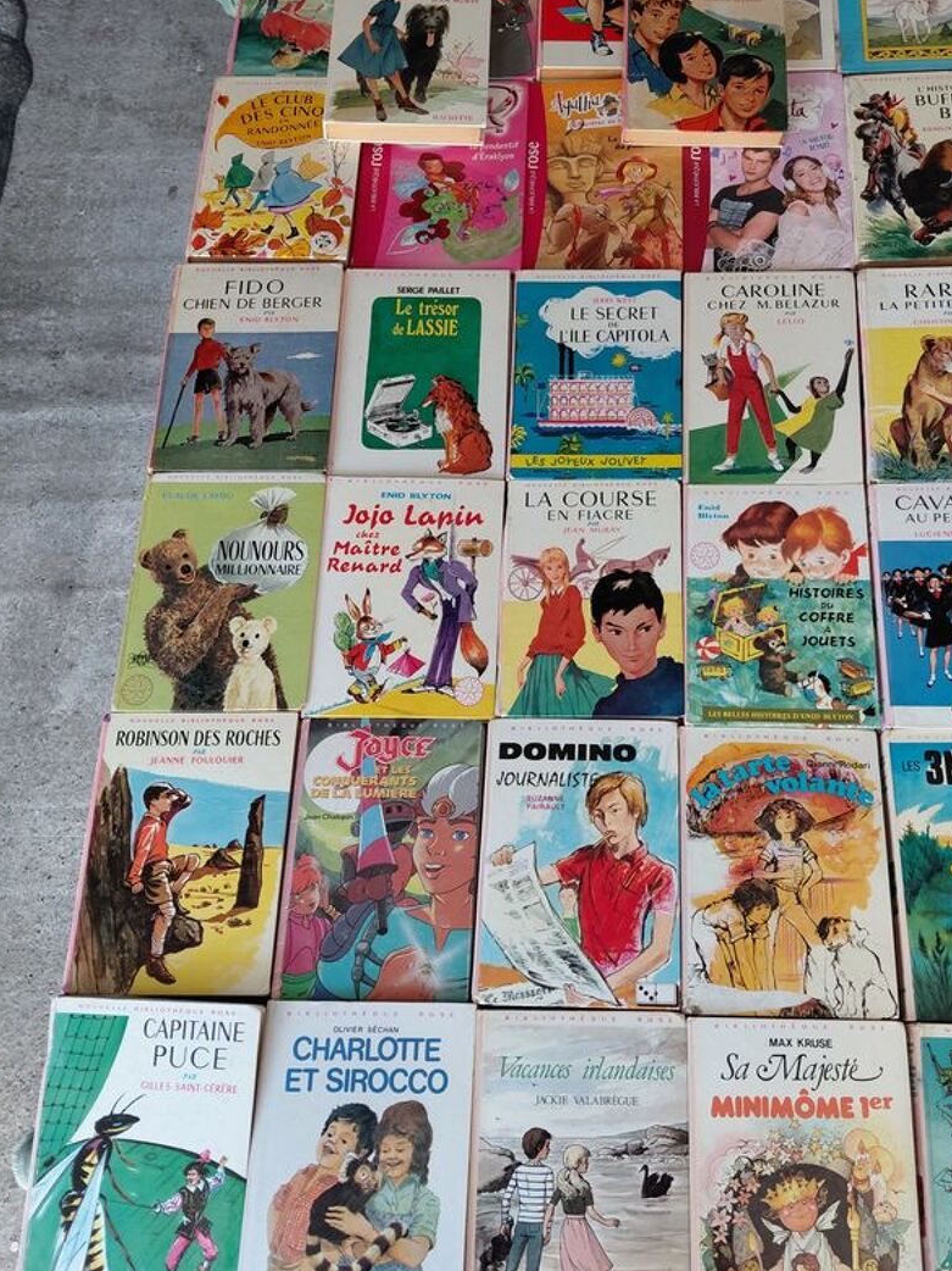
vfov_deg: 56.8
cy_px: 600
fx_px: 1174
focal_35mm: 32
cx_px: 594
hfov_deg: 43.8
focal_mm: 4.69
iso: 200
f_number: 1.8
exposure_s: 1/120
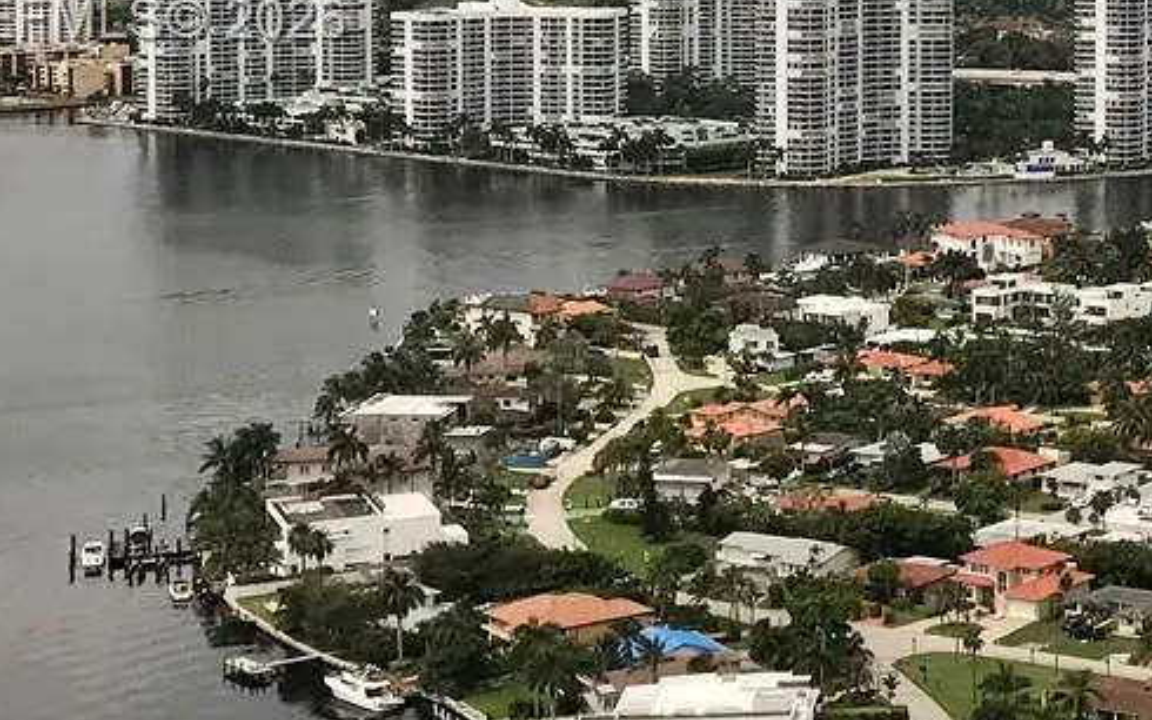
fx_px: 3045
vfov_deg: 13.3
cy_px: 24
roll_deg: -2.0
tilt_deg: -2.8
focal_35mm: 97
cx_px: 1495
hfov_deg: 19.7
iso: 20
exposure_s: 1/5650
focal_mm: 3.99
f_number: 1.8
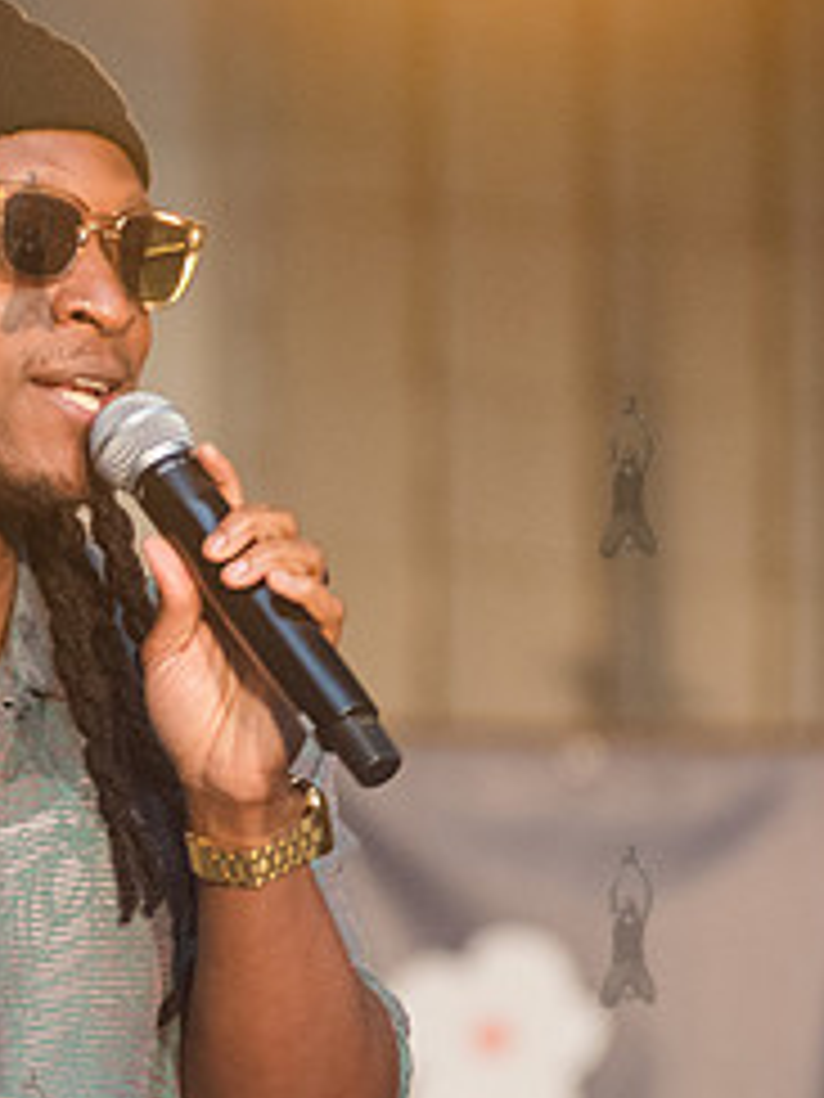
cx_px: 55
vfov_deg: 4.1
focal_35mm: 487
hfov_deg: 3.1
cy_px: 752
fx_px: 15457
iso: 3200
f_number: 4
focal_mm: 185
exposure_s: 1/400
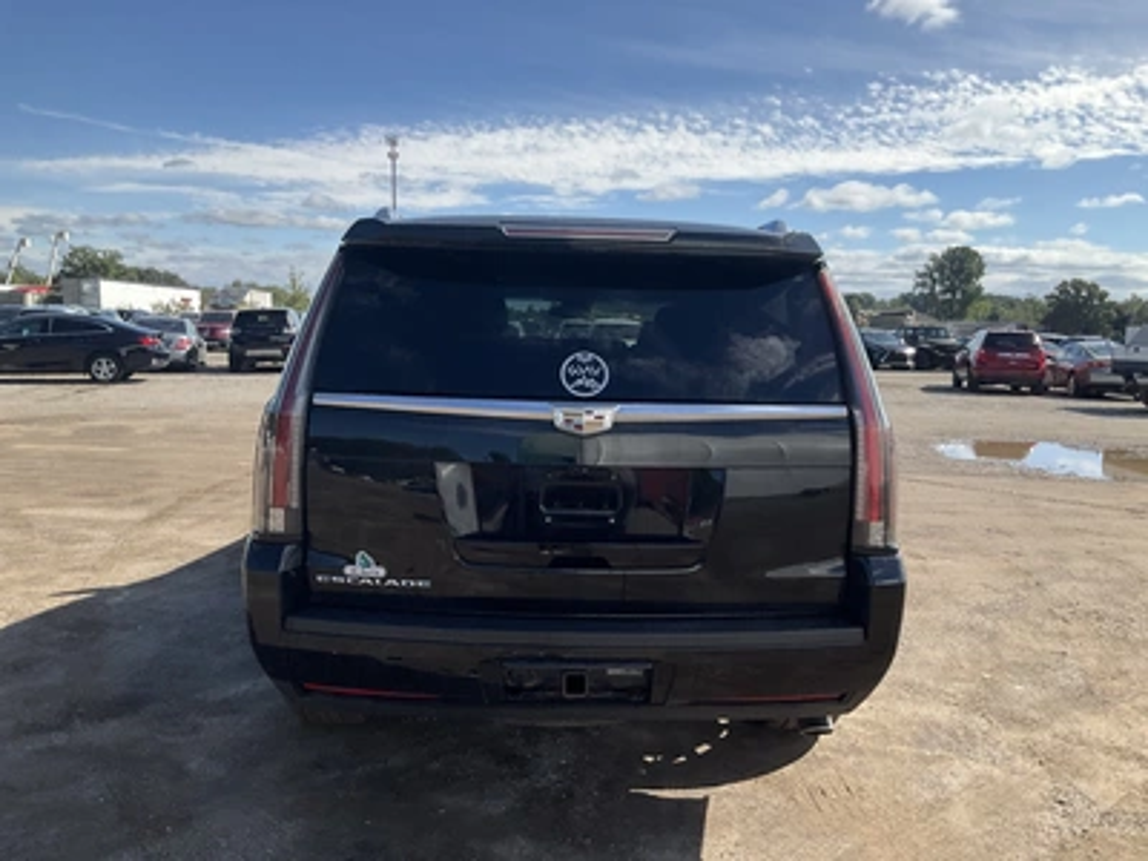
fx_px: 962
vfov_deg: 48.2
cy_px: 430
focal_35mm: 29
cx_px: 574
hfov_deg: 61.7
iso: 25
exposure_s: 1/1786
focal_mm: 3
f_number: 1.8
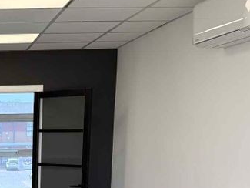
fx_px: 592
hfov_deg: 22.1
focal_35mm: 82
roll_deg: +0.7
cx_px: -46
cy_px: 235
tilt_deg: -9.7
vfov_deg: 17.1
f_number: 1.78
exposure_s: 1/410
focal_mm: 6.76
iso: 100
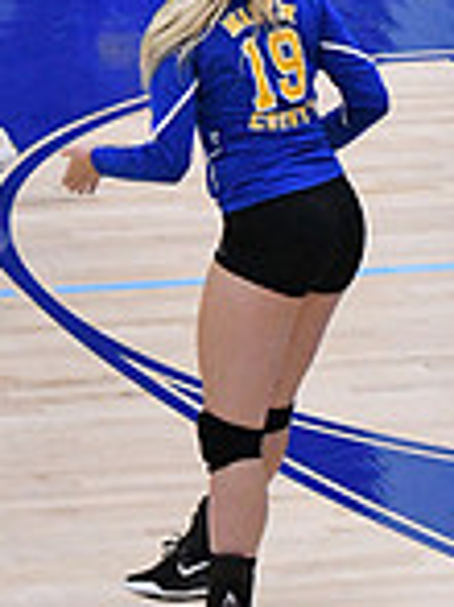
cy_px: -541
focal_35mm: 399
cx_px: -126
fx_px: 6988
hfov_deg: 3.7
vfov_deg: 4.9
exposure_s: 1/1250
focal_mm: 70
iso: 6400
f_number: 3.2
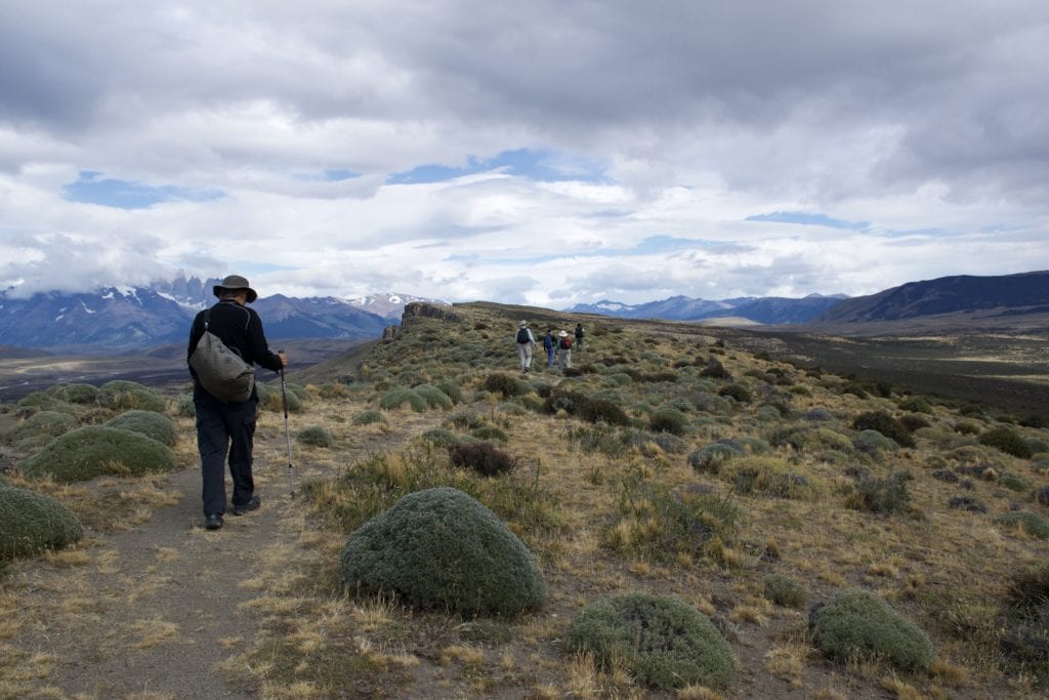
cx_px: 524
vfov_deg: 43.6
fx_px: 874
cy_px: 350
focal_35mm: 30
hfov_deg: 61.9
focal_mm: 20
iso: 640
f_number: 8
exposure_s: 1/1600
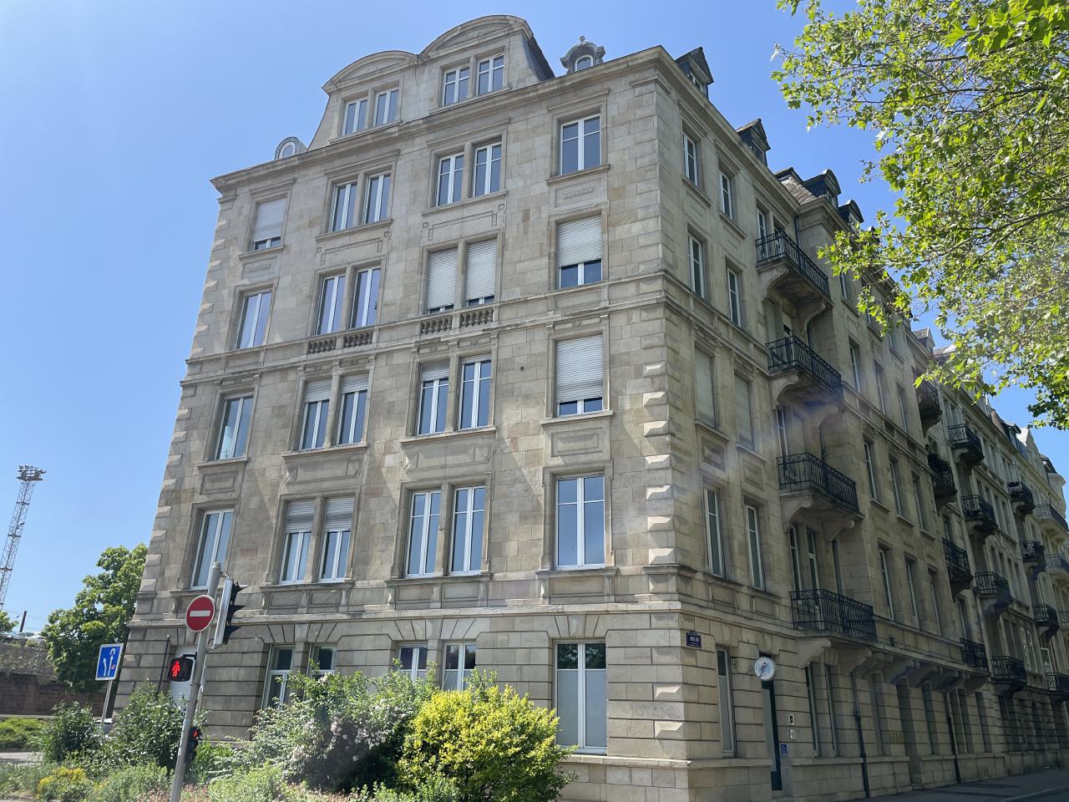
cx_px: 534
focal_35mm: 26
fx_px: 803
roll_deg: -1.8
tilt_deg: +22.4
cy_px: 401
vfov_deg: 53.1
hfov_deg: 67.3
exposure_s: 1/2132
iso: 32
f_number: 1.6
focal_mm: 4.2
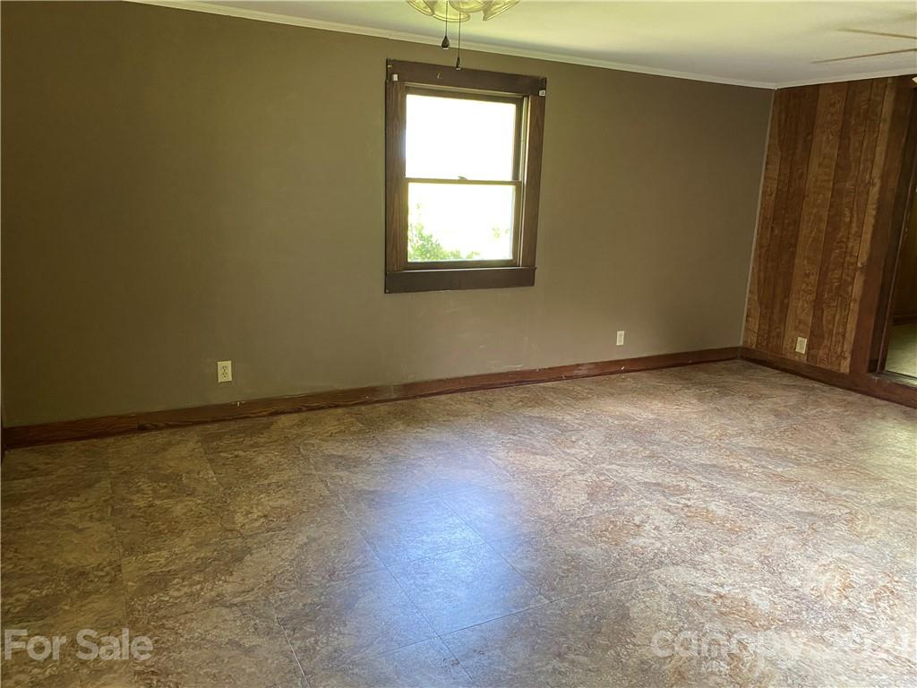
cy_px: 344
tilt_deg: -14.7
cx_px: 458
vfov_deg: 53.1
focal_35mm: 26
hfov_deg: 67.3
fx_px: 689
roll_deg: -2.7
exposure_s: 1/60
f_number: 1.8
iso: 250
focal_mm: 4.25
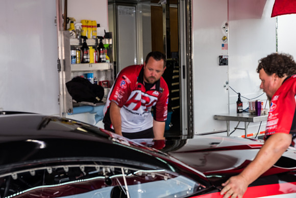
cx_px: 148
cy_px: 99
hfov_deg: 35.6
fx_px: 461
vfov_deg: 24.2
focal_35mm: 56
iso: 400
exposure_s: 1/80
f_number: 9
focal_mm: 37.4
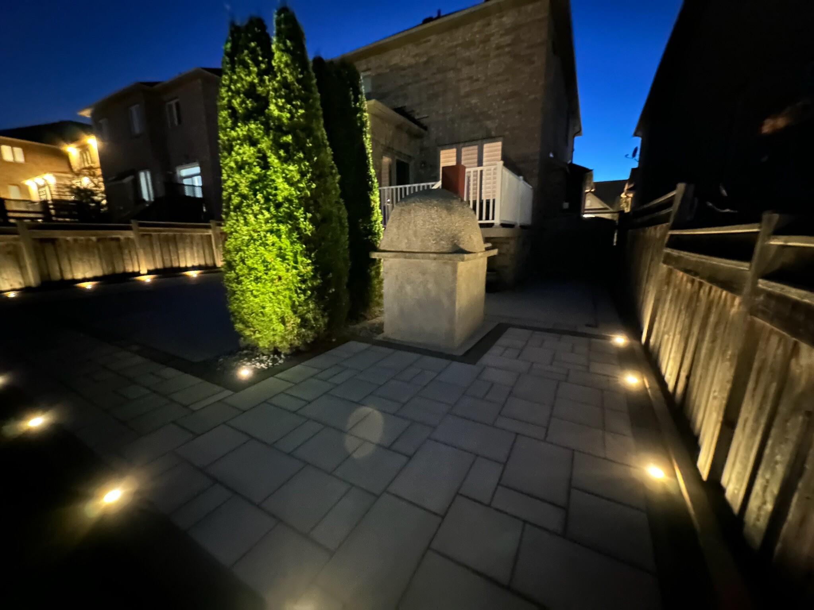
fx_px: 329
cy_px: 305
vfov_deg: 85.7
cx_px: 407
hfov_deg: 102.1
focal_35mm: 14
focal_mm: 2.22
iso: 3200
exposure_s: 1/4
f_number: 2.2
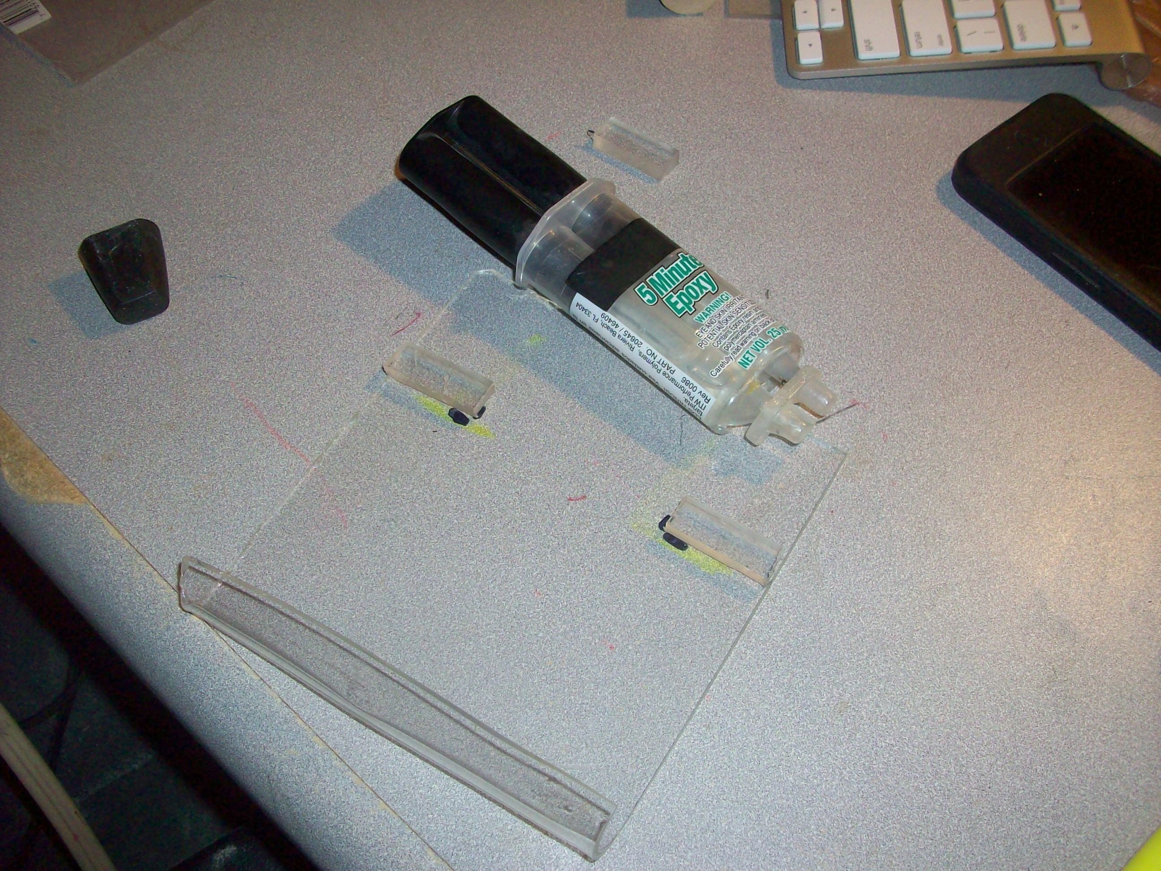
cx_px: 580
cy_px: 436
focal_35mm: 34
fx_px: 1140
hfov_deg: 54.0
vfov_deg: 41.8
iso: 160
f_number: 2.8
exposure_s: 1/60
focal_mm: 5.7
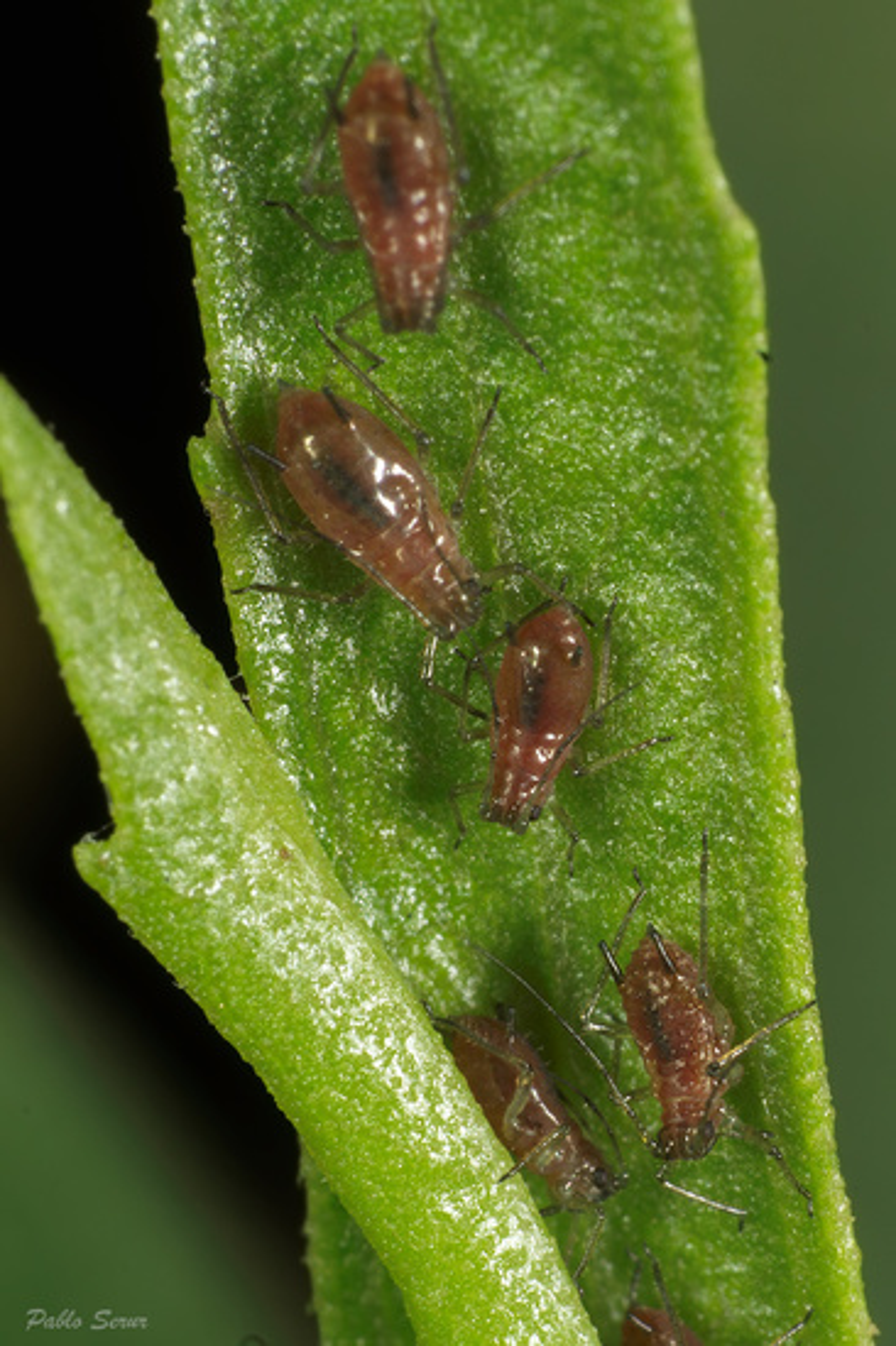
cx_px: 448
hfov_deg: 9.1
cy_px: 673
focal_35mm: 150
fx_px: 5607
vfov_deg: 13.7
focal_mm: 100
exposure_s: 1/160
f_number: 20
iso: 200
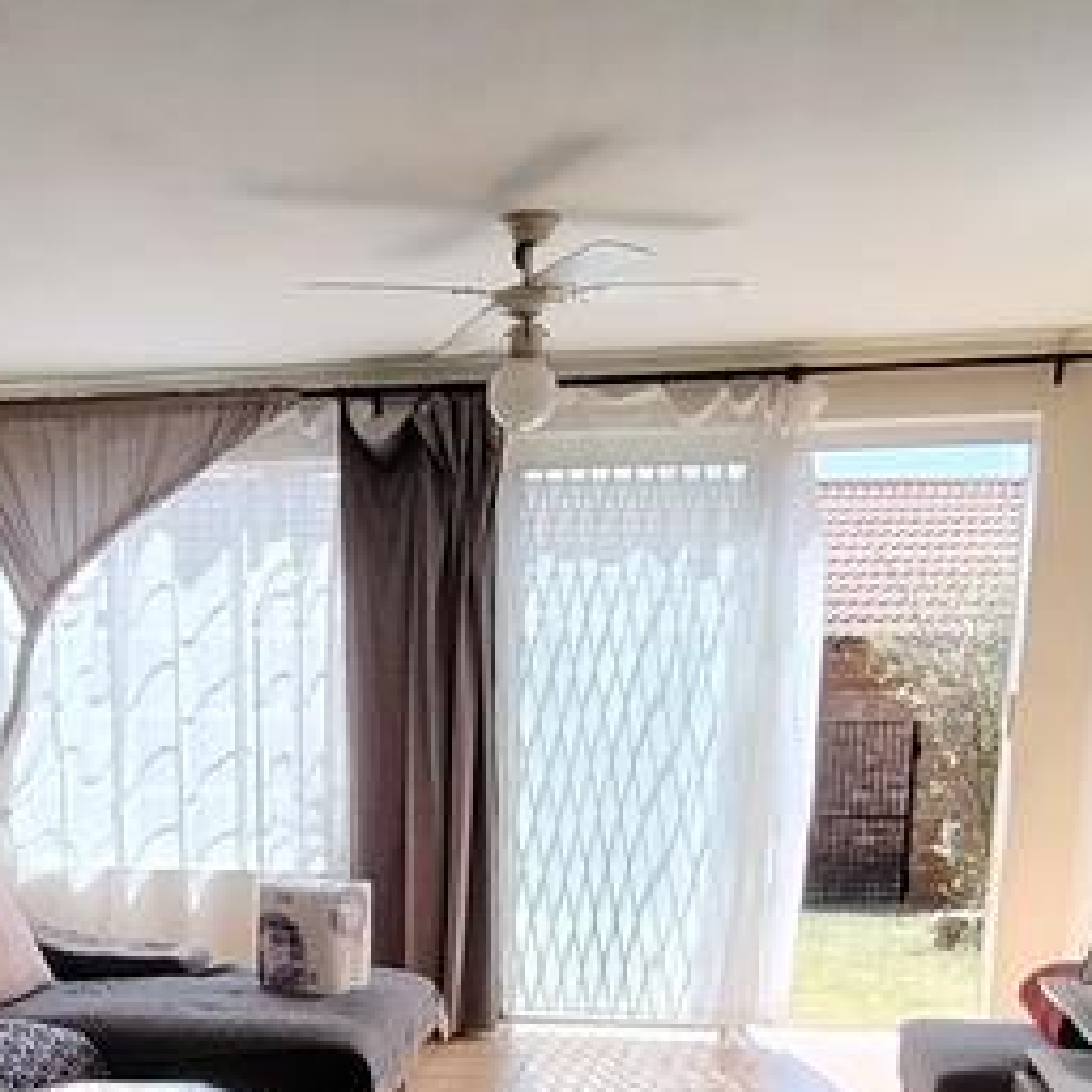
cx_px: 282
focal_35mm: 47
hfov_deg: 35.3
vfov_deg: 32.9
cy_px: 1105
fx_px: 1677
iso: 100
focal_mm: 1.42
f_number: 2.2
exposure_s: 1/324
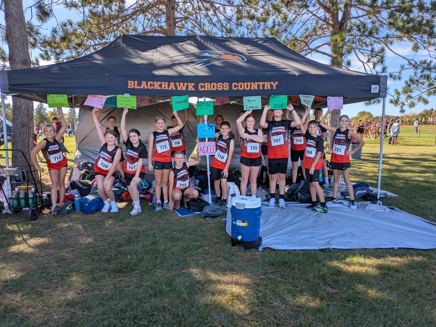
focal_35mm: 25
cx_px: 218
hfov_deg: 69.4
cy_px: 164
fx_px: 315
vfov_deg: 54.9
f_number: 1.89
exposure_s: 1/948
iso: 36
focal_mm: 5.43
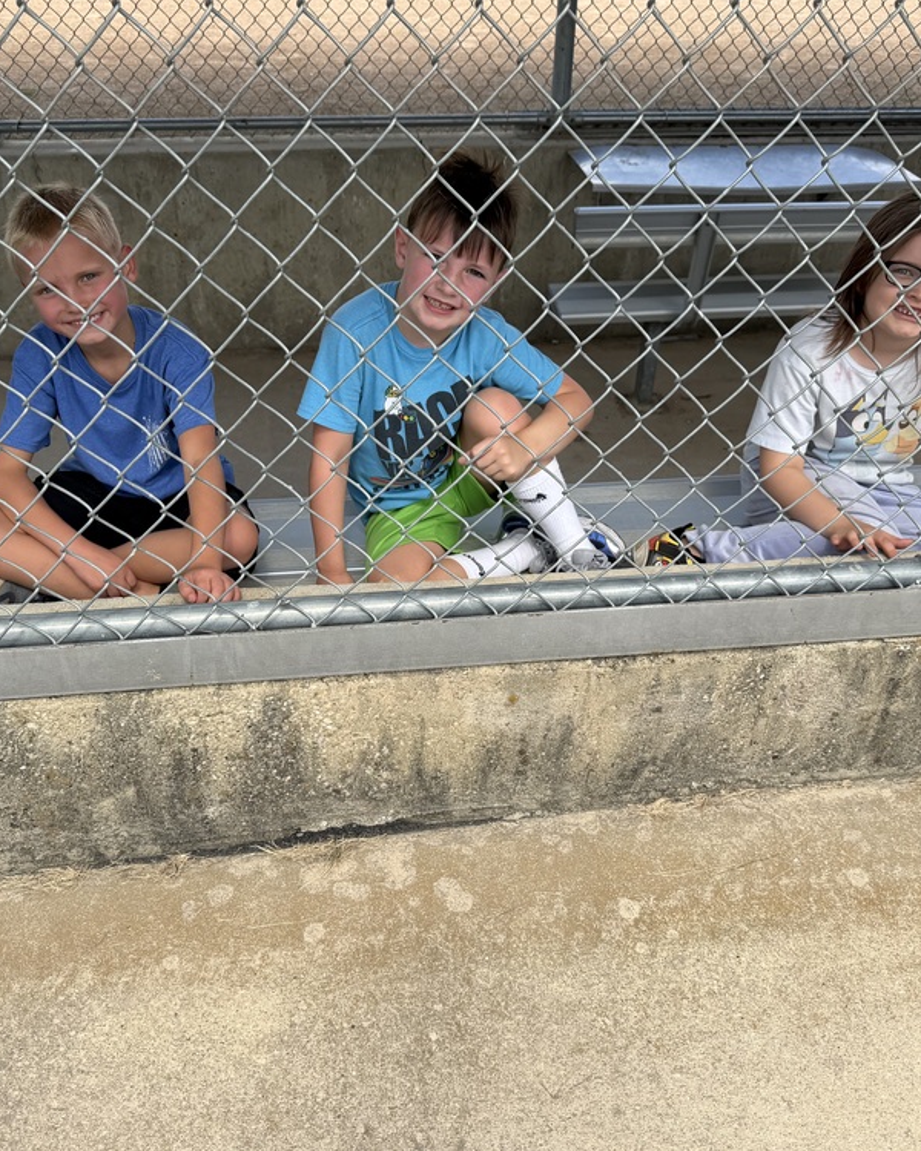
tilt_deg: -35.9
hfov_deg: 45.8
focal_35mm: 32
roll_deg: -1.5
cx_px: 433
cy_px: 582
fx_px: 1090
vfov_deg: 55.7
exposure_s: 1/1522
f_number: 1.78
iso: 80
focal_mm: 6.76
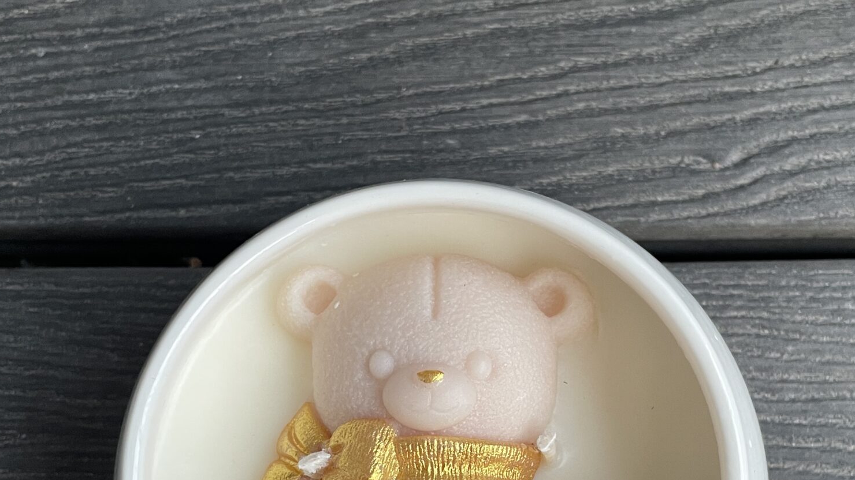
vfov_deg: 23.9
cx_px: 444
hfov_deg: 42.1
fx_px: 1111
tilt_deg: -80.4
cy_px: 415
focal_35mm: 49
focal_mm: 4.2
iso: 160
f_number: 1.6
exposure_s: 1/60
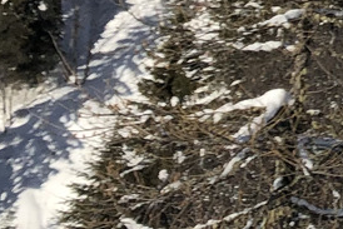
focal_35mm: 170
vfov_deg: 7.4
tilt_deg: +6.1
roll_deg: -3.1
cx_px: 796
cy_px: -372
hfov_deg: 10.5
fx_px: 1621
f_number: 1.8
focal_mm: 4
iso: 25
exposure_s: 1/3247
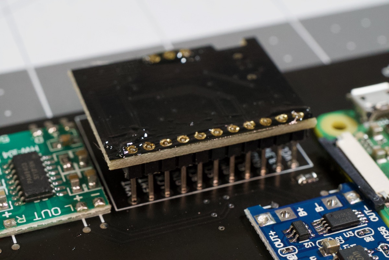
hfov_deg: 27.0
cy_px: 130
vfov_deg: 18.2
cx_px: 194
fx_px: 810
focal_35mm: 75
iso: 6400
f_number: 8
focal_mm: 50
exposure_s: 1/100
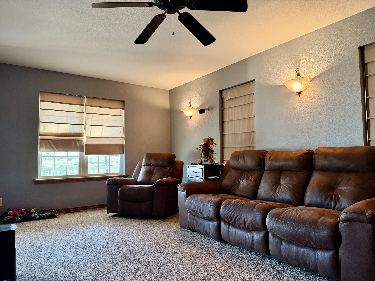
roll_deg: +1.1
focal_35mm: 24
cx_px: 188
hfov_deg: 71.6
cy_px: 140
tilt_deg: +2.4
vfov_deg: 56.8
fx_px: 260
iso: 400
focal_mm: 6.76
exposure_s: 1/60
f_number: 1.78
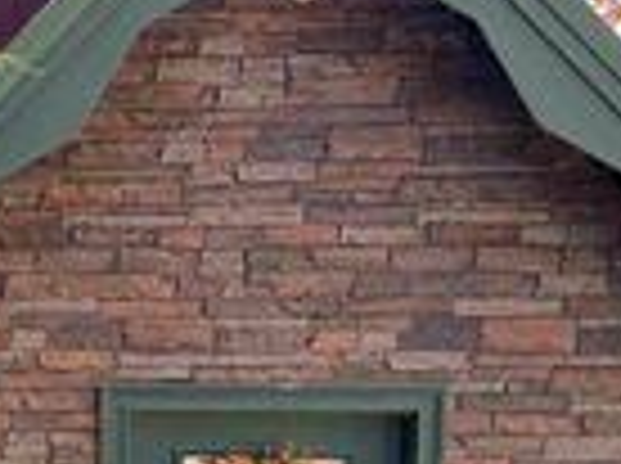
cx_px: -90
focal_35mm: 87
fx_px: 1558
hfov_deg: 21.2
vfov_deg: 16.7
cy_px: 421
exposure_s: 1/198
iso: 125
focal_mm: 6.76
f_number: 1.78
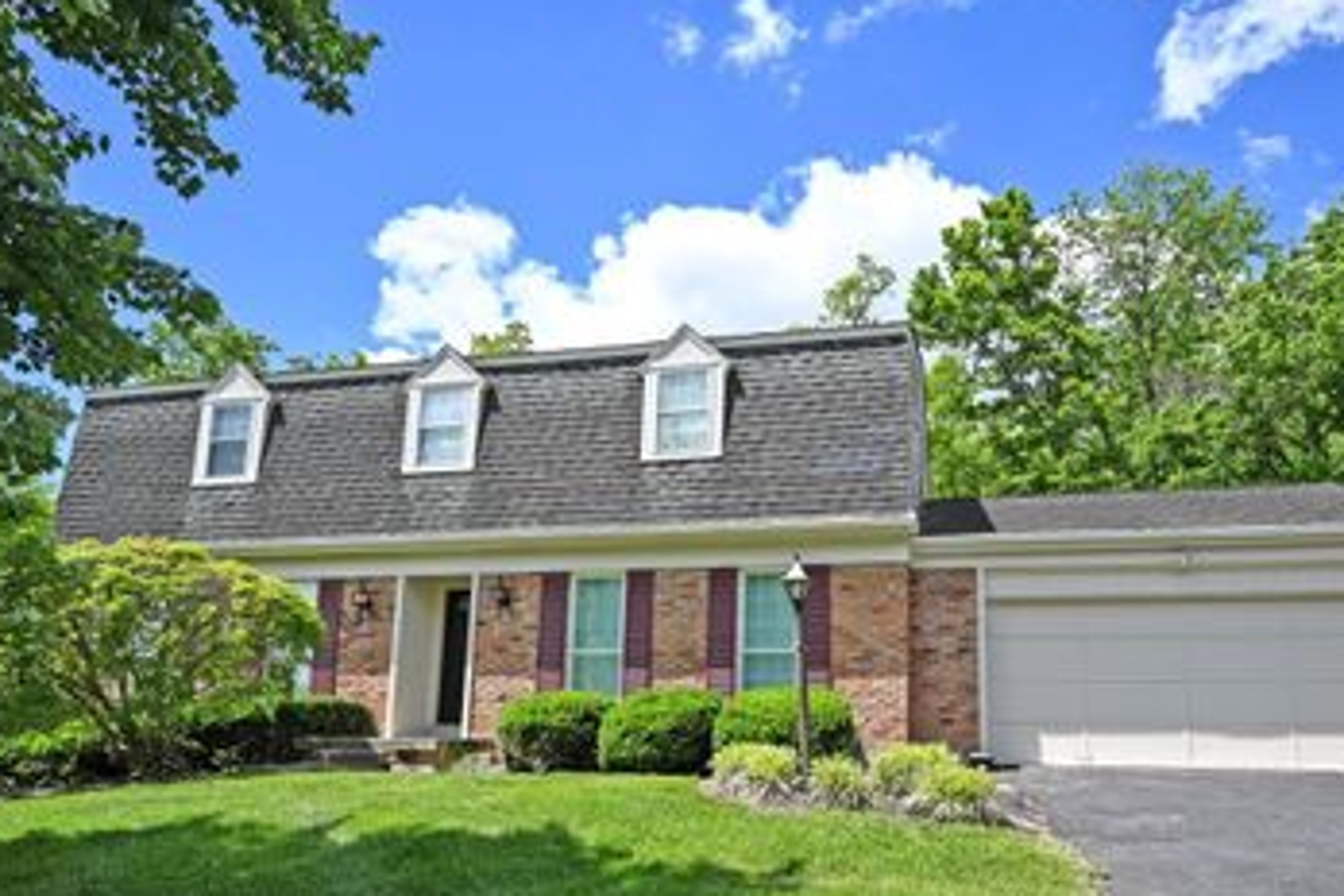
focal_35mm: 23
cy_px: 624
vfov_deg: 53.6
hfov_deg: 75.5
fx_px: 859
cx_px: 788
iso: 100
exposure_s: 1/320
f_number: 6.3
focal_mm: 16
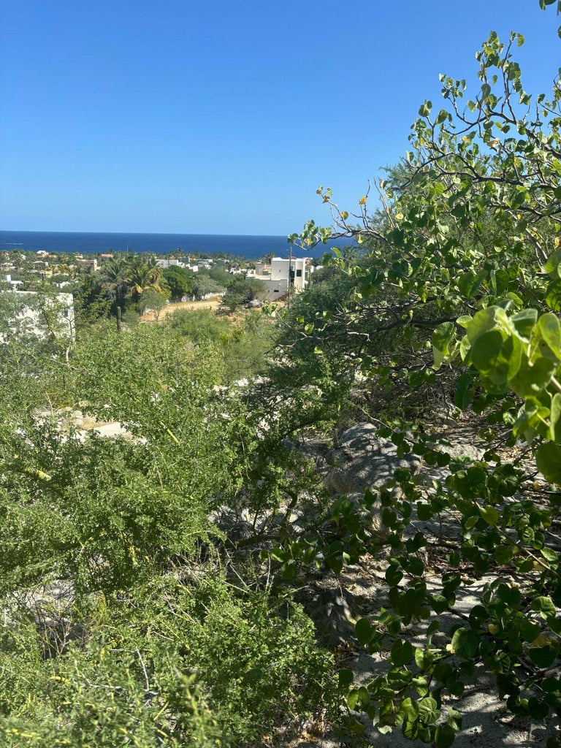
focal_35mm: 26
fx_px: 562
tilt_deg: -13.7
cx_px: 280
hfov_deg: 53.1
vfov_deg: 67.3
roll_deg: -1.2
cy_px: 374
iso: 50
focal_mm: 5.96
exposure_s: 1/2451
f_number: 1.6
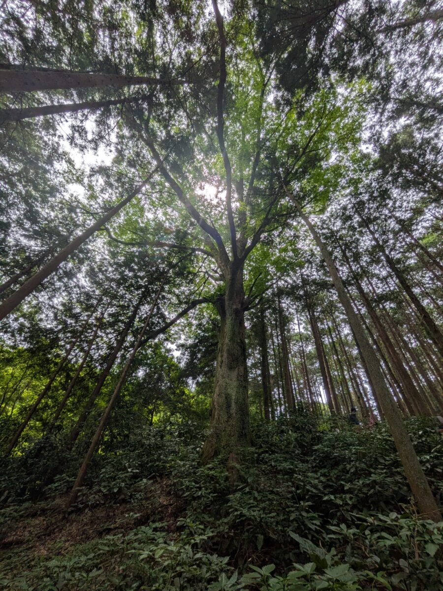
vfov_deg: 102.1
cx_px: 222
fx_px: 239
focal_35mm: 14
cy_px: 296
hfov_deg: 85.7
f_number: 2.2
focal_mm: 1.83
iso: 45
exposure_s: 1/943
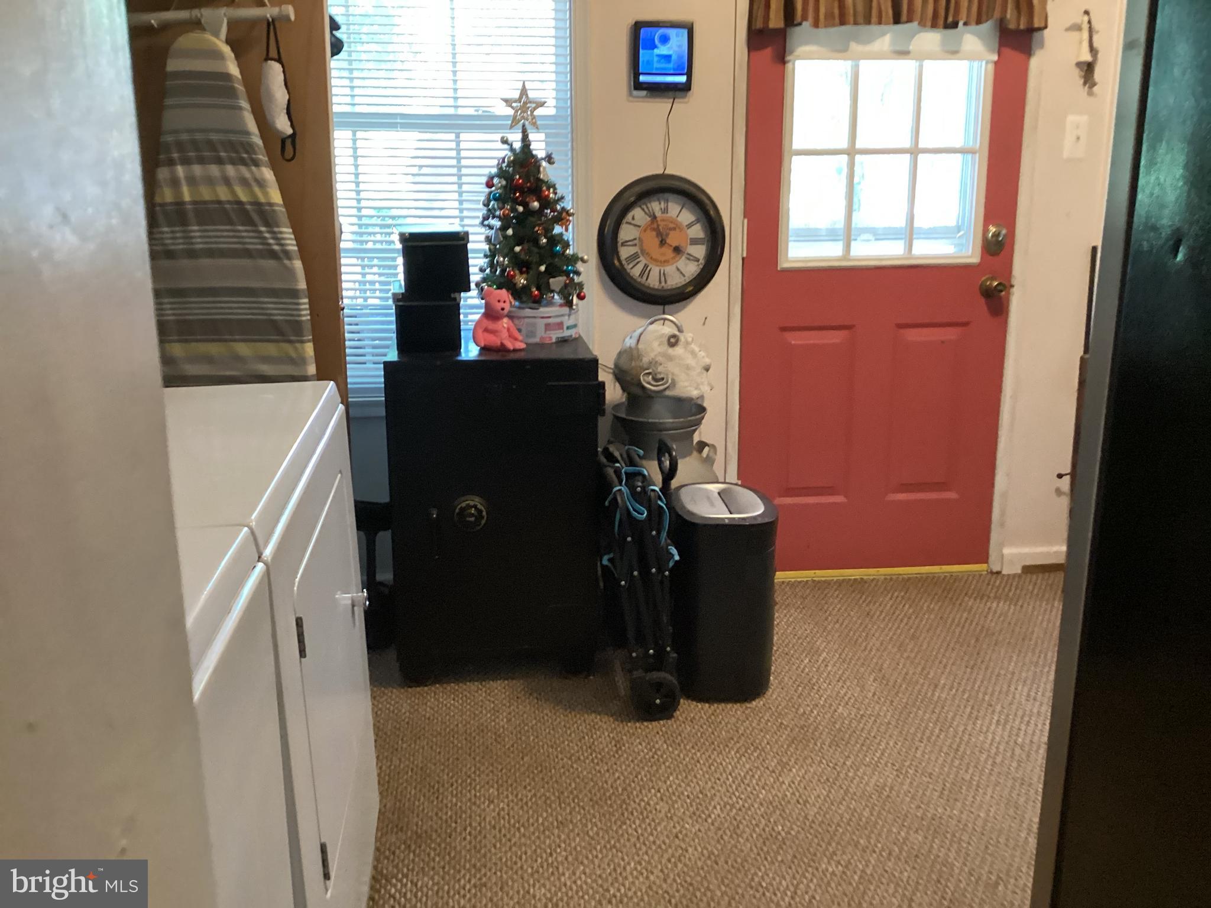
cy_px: 454
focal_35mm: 31
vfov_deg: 45.4
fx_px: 1084
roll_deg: -1.6
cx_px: 606
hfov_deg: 58.4
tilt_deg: -14.6
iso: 400
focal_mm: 3.3
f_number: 2.4
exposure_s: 1/40
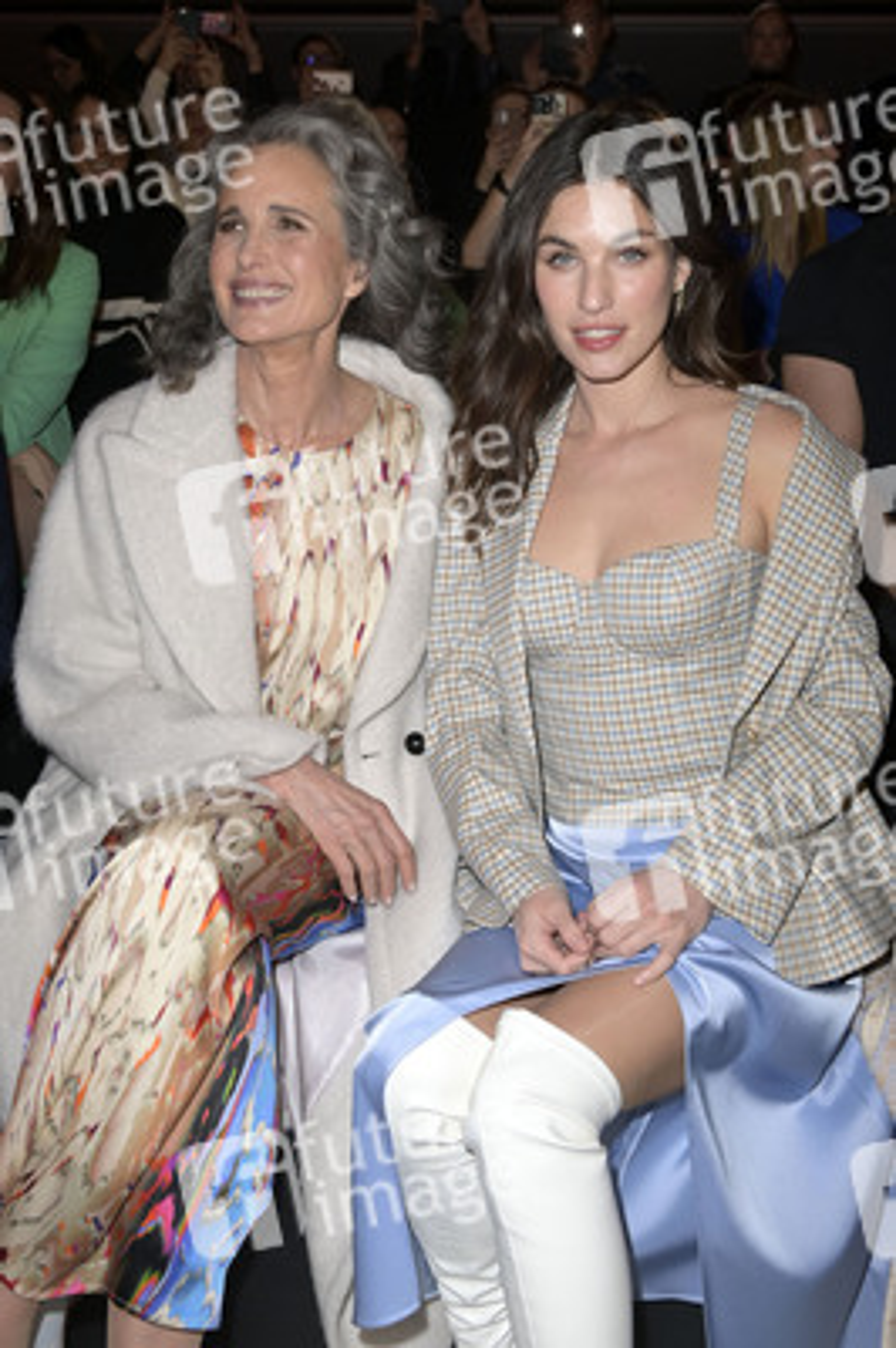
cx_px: 448
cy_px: 674
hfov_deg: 41.0
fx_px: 1197
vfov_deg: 58.8
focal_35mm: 32
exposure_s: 1/80
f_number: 5.6
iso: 640
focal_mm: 32
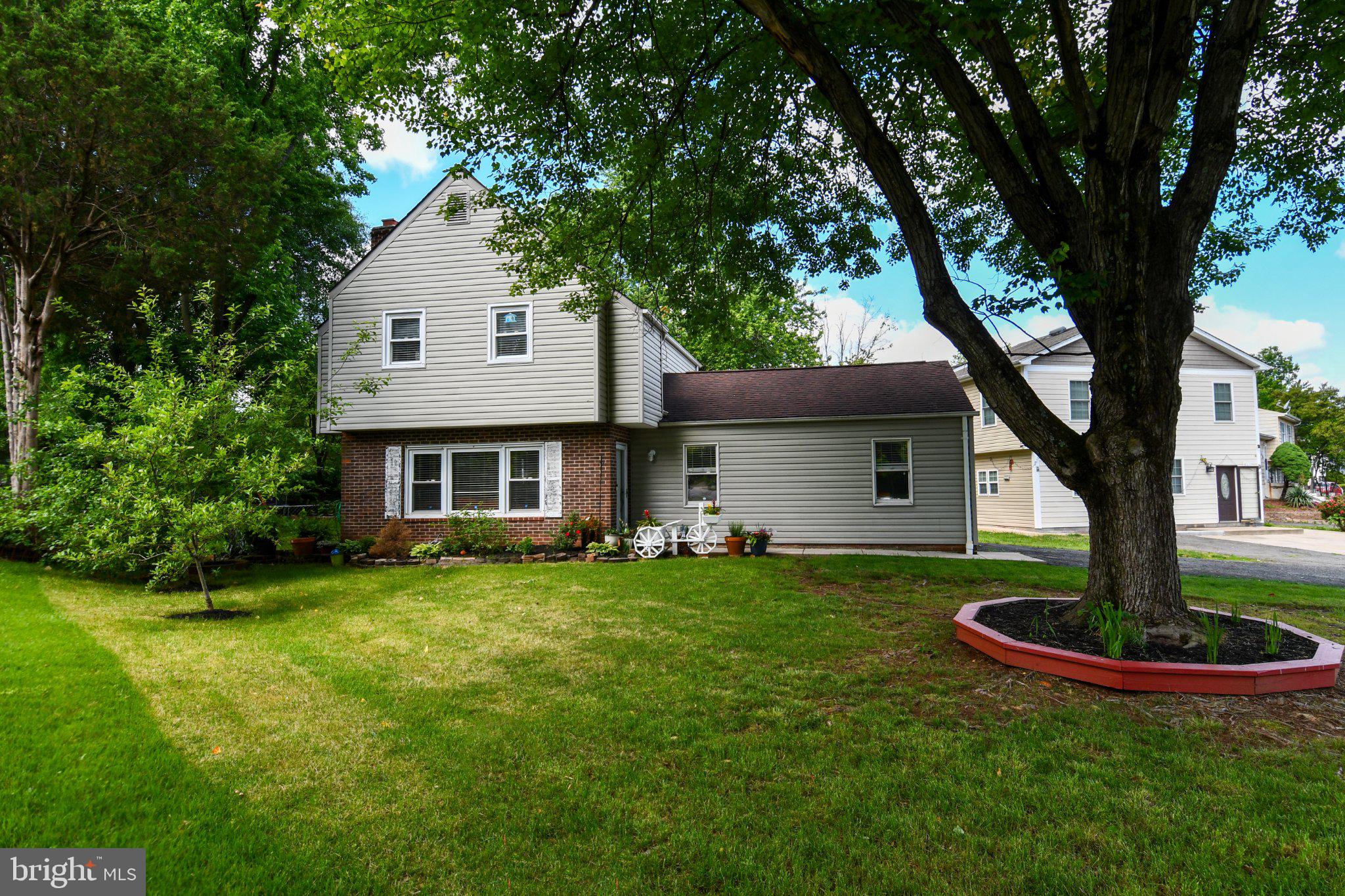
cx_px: 672
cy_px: 448
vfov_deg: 67.4
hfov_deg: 90.0
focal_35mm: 18
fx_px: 672
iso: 200
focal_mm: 12
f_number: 7.1
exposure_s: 1/250
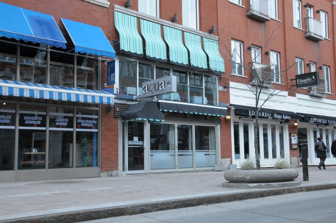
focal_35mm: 42
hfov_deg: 46.4
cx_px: 168
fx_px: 392
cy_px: 112
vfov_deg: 31.8
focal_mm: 28
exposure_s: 1/320
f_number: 9
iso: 800
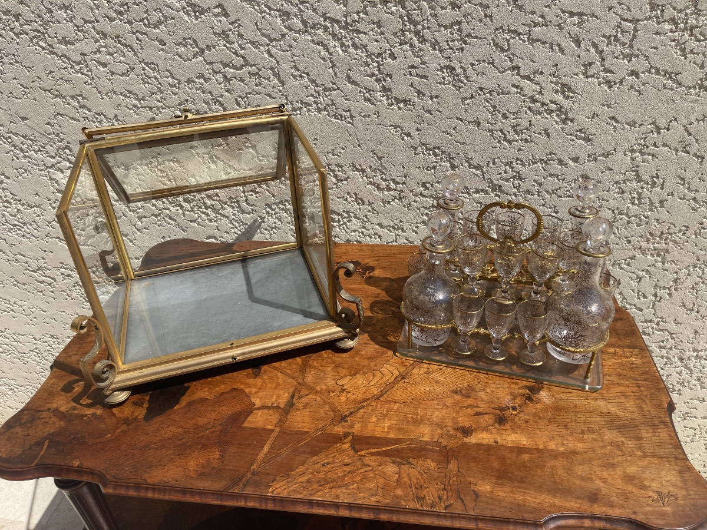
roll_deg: +2.4
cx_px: 354
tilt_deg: -33.0
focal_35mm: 25
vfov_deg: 54.9
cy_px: 265
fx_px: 511
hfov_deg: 69.4
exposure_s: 1/4902
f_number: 1.6
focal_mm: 5.1
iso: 32
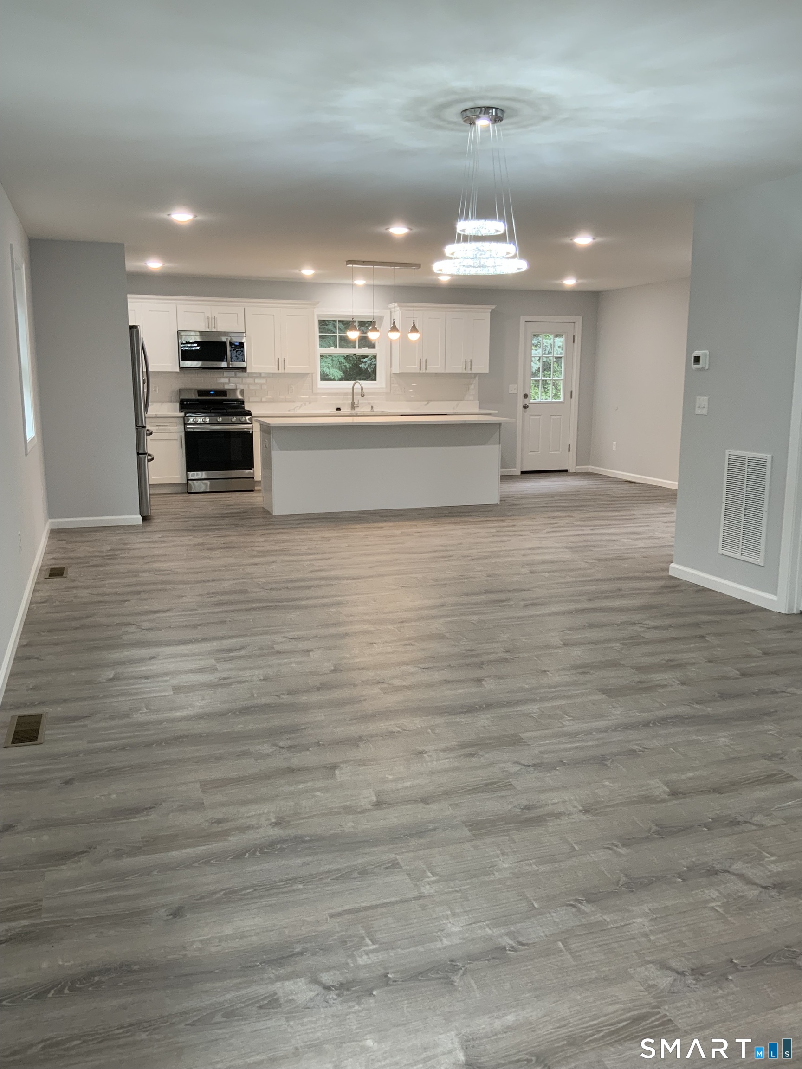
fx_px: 896
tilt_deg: -11.6
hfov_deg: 48.2
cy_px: 534
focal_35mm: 29
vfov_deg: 61.7
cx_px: 401
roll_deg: -1.0
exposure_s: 1/60
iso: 50
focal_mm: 3
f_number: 1.8
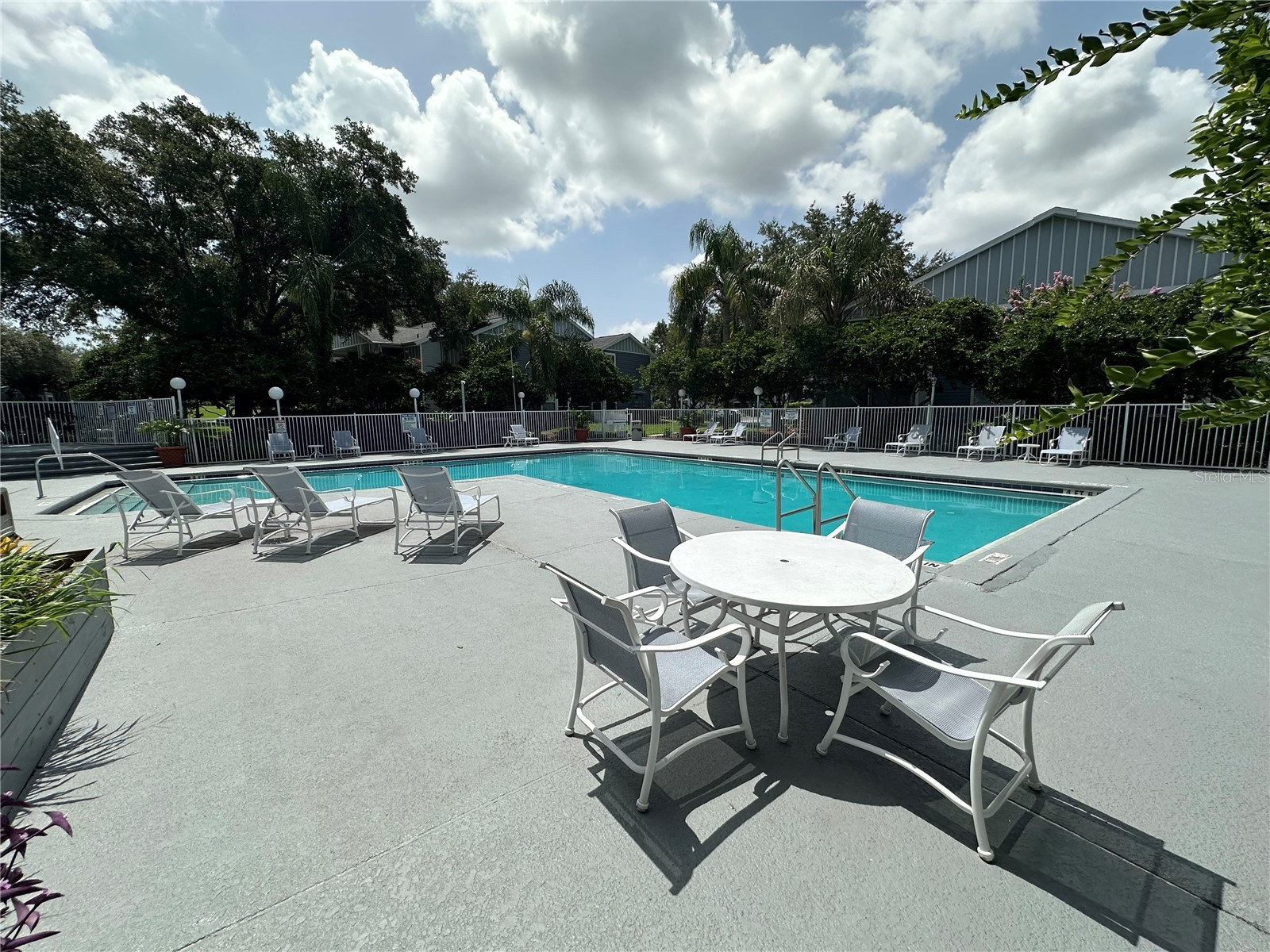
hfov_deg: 102.1
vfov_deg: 85.7
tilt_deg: -6.3
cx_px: 635
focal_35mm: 14
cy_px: 476
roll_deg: +0.6
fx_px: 514
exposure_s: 1/2959
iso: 50
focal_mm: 2.22
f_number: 2.2
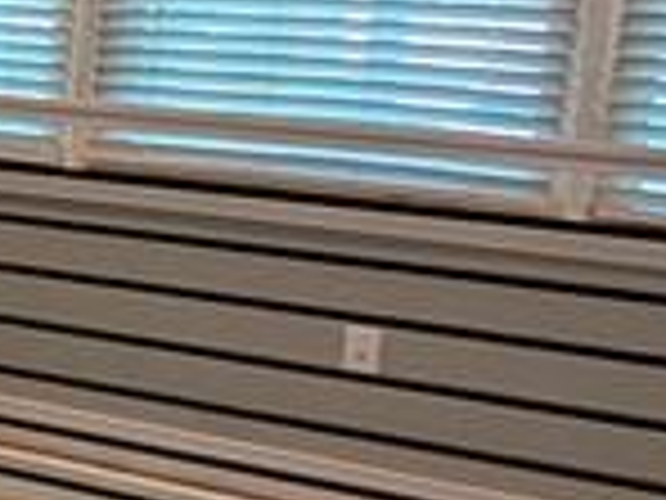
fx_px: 1597
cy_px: 216
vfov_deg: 17.8
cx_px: -439
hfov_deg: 19.3
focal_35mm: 83
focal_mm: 2.02
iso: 124
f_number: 1.7
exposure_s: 1/40
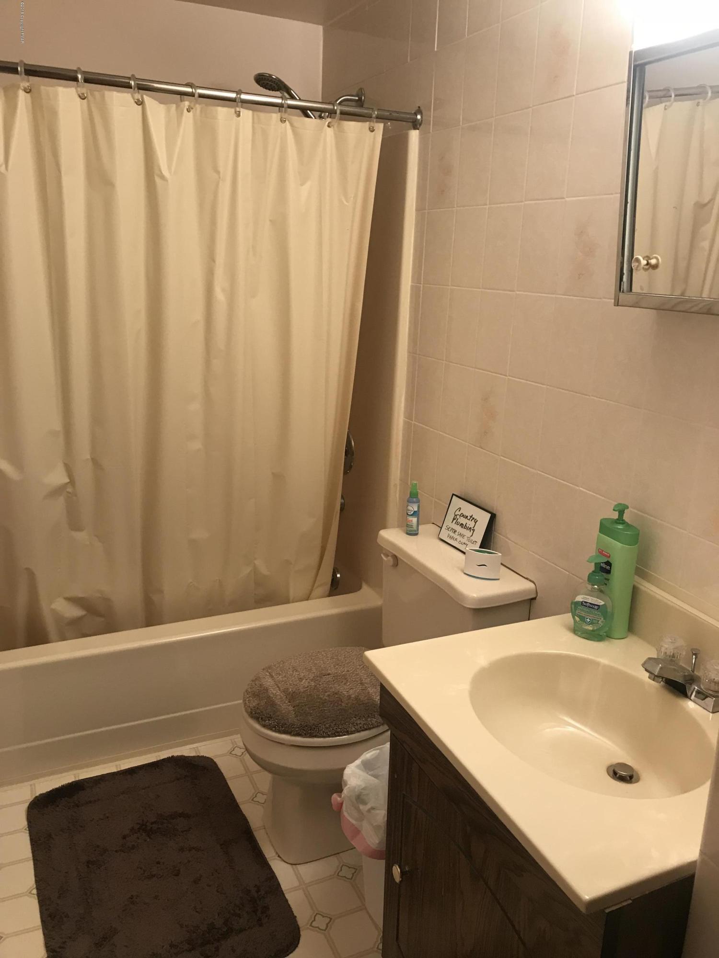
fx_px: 775
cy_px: 479
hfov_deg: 49.7
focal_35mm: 28
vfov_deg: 63.4
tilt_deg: -15.6
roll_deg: -2.4
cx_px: 360
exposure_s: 1/24
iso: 40
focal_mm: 3.99
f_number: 1.8
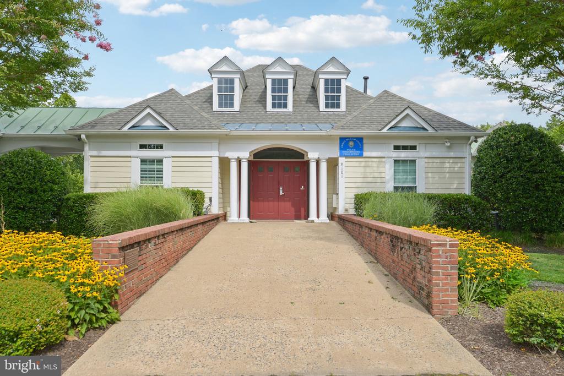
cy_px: 188
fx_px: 376
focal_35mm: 24
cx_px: 282
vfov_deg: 53.1
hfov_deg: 73.7
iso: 200
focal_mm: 24
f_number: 8
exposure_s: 1/320
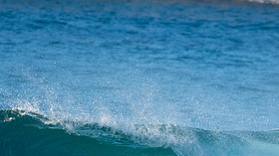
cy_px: 169
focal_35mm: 1630
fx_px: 12049
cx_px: 195
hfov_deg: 1.3
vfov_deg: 0.7
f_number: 5.6
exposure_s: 1/1250
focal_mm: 500
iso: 450
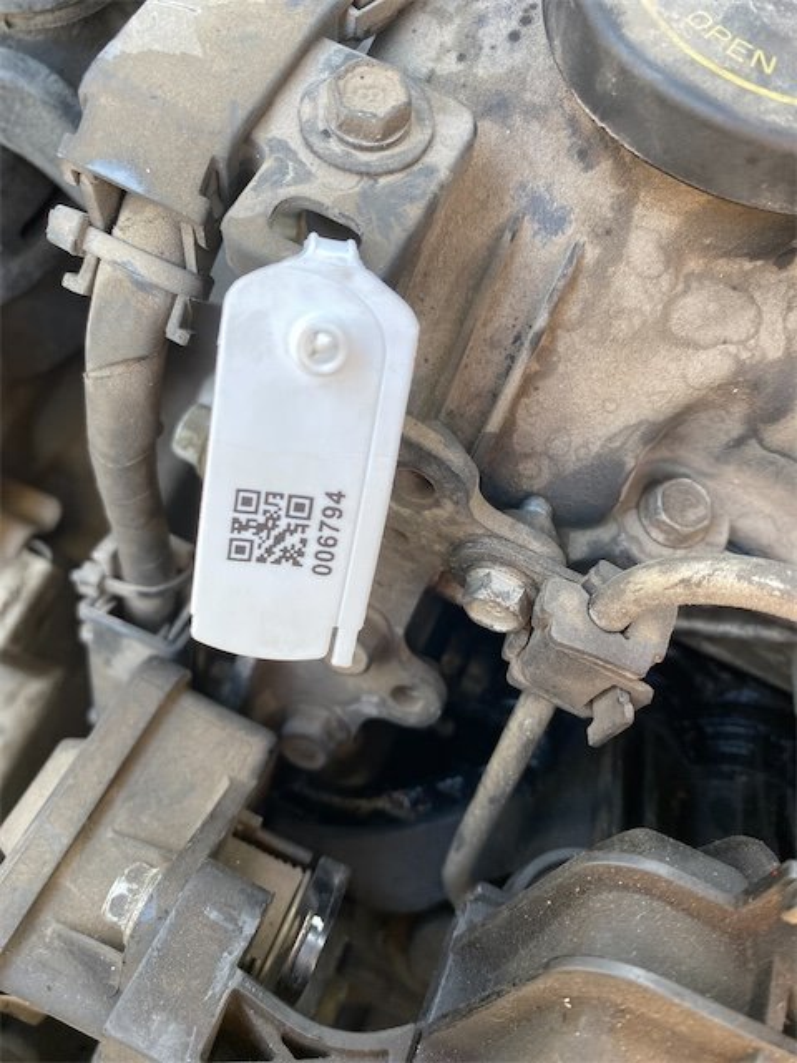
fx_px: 798
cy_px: 532
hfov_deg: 53.1
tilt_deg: -71.9
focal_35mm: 26
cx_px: 398
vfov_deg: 67.3
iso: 125
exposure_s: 1/101
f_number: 1.8
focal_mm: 4.25
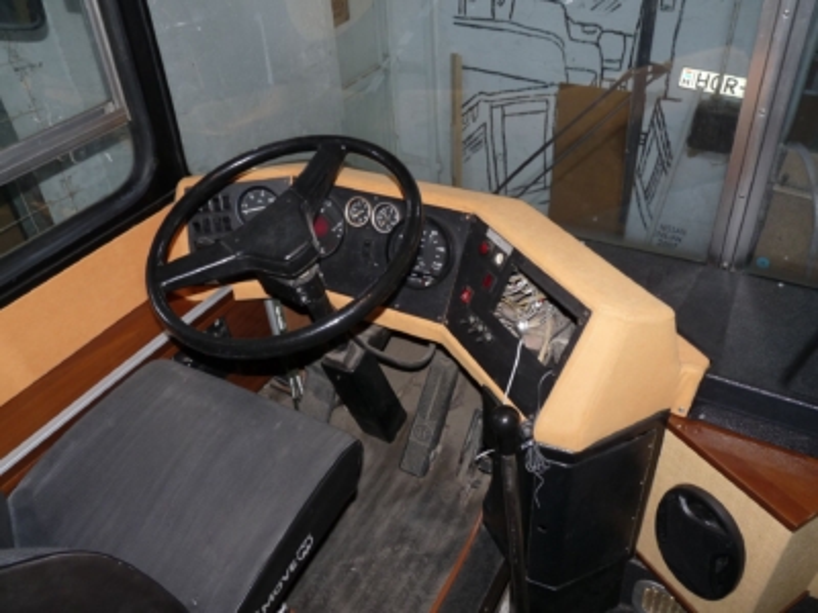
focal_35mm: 27
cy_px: 306
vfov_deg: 51.4
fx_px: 638
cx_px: 409
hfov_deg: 65.3
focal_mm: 4.8
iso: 100
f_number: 2.8
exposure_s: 1/30
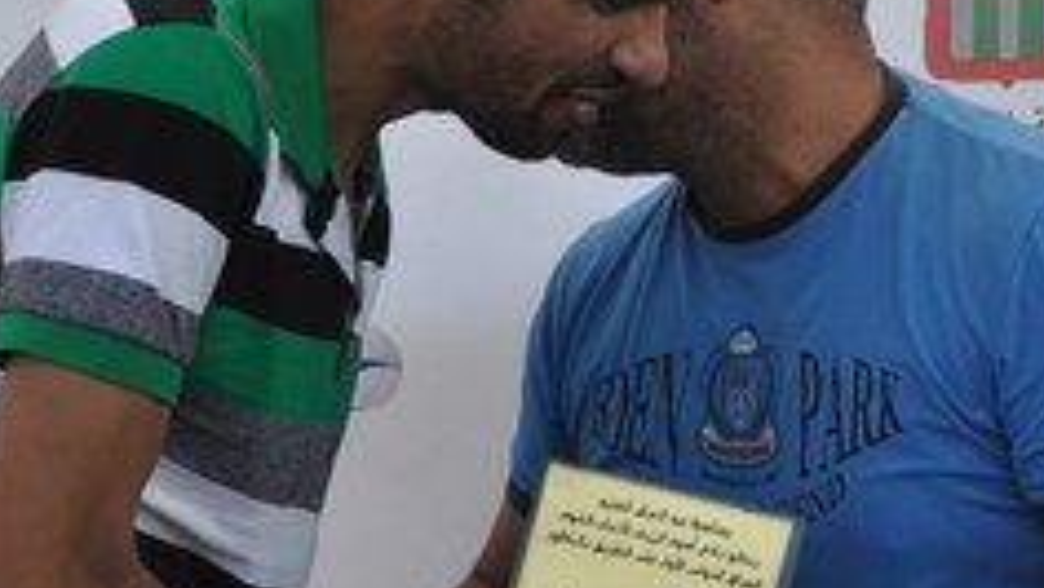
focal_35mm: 162
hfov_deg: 13.2
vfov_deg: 7.5
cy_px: 444
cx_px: 761
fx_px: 4487
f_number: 7.1
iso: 200
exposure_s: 1/200
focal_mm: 38
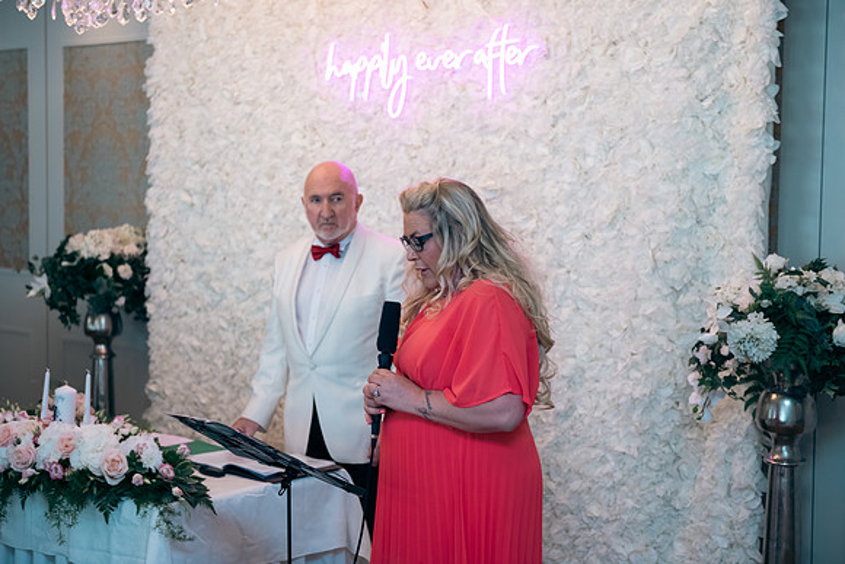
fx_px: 1409
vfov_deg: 22.6
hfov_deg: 33.4
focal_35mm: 60
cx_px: 422
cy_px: 282
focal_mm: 60
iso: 640
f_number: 3.5
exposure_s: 1/160
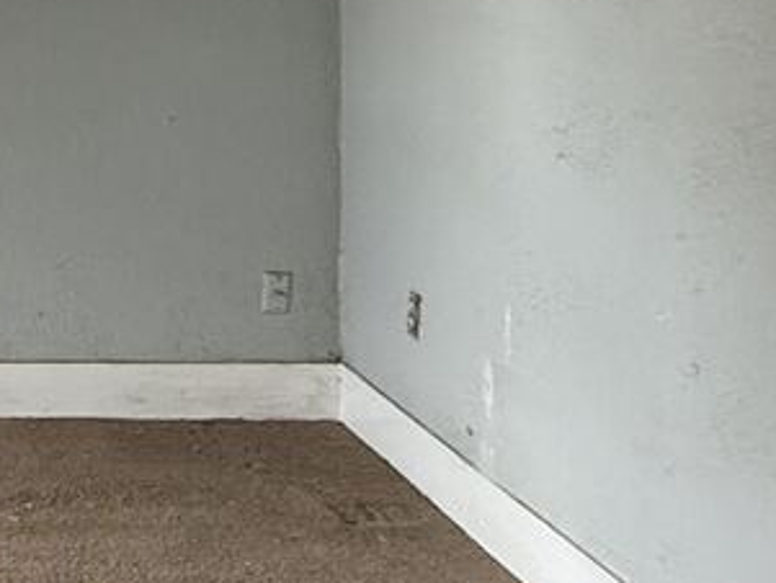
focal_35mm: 67
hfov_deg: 23.7
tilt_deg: -4.0
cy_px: 75
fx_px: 1503
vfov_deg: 21.5
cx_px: -356
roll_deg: +2.1
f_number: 2.2
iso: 250
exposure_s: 1/99
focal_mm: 2.22
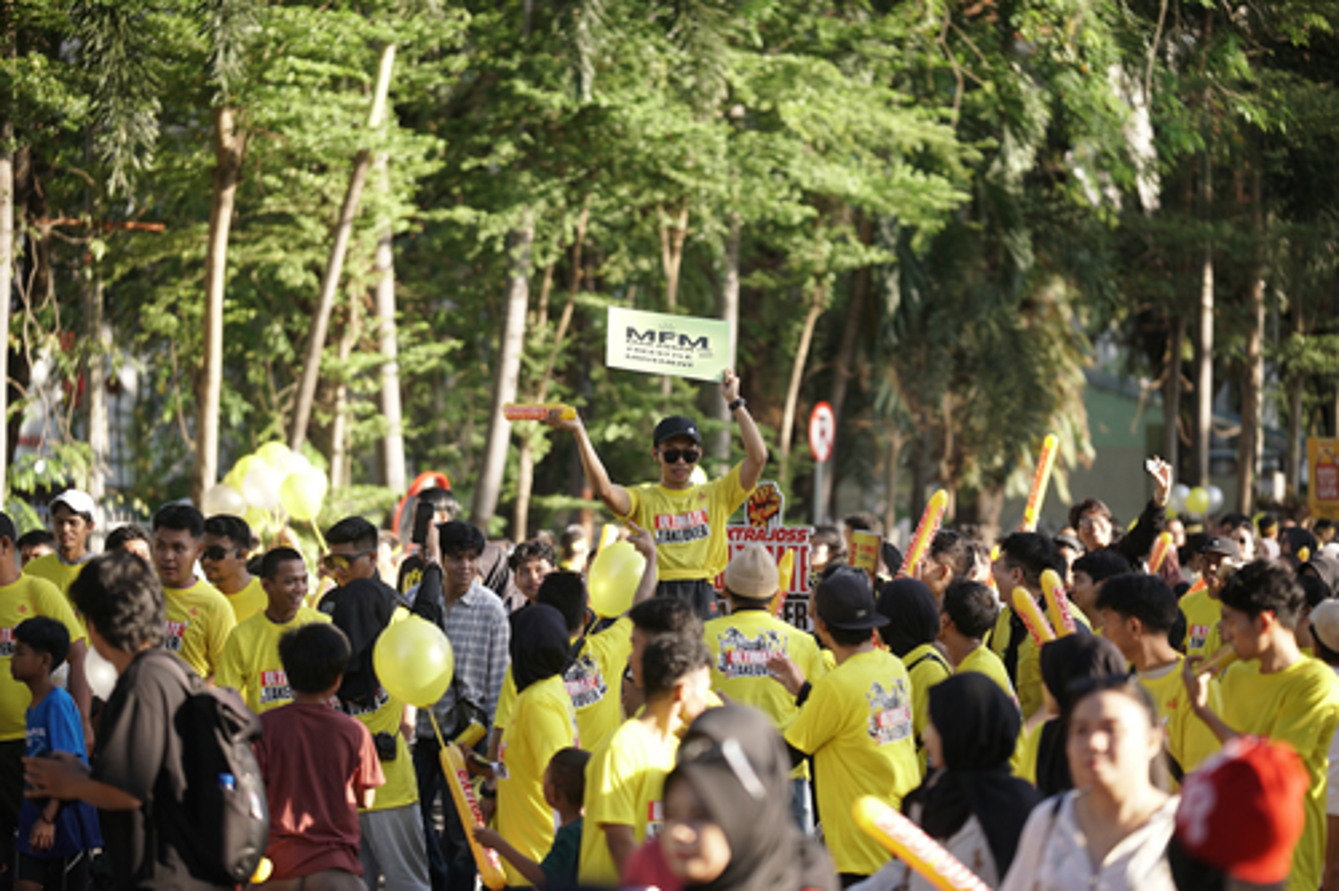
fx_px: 4183
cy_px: 446
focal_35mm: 112
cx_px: 670
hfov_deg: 18.2
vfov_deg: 12.2
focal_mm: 75
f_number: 1.4
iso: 100
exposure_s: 1/1000
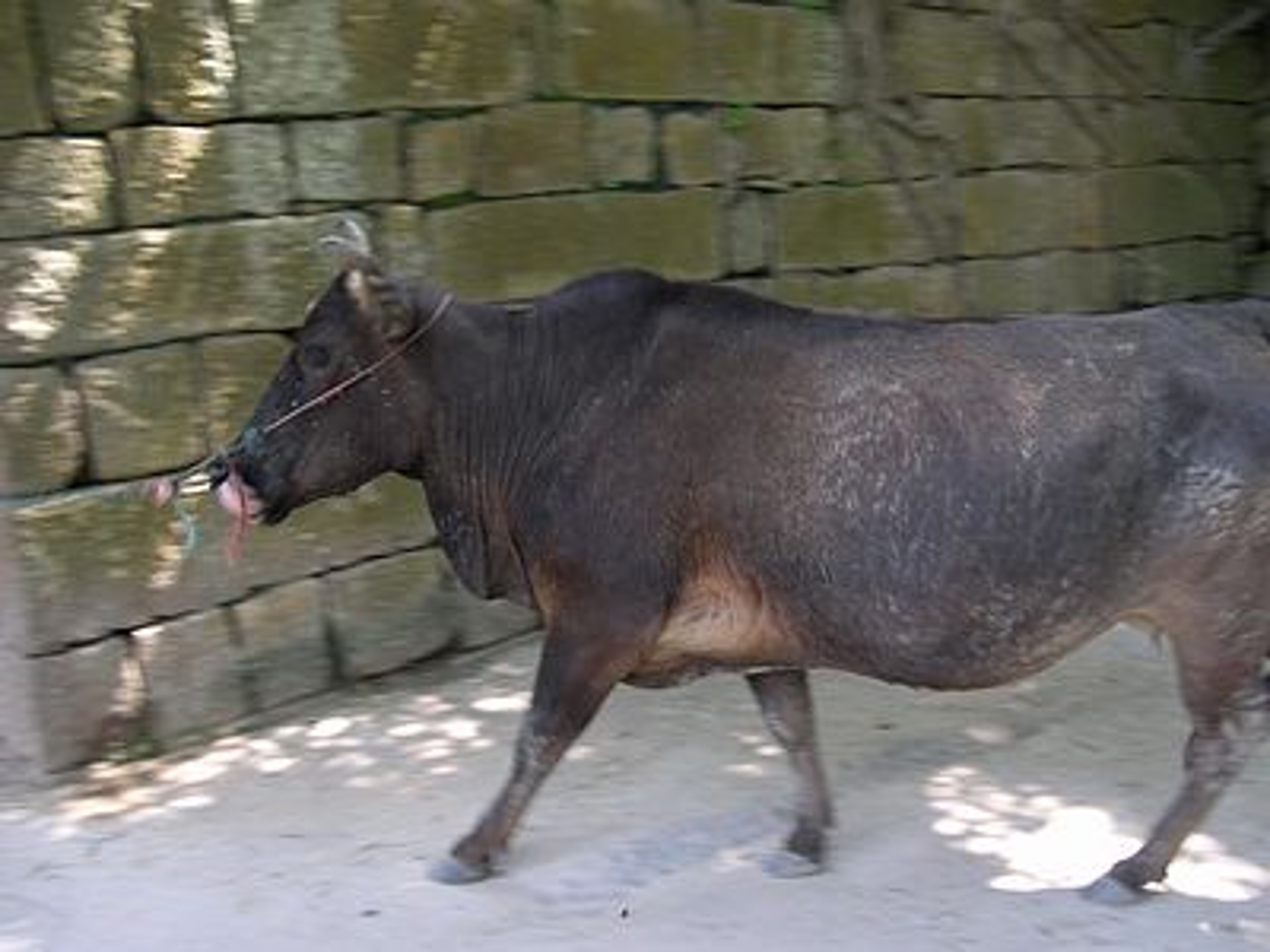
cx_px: 635
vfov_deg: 37.7
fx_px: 1394
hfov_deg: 49.0
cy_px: 476
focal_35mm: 38
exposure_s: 1/46.6
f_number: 2.8
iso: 100
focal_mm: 8
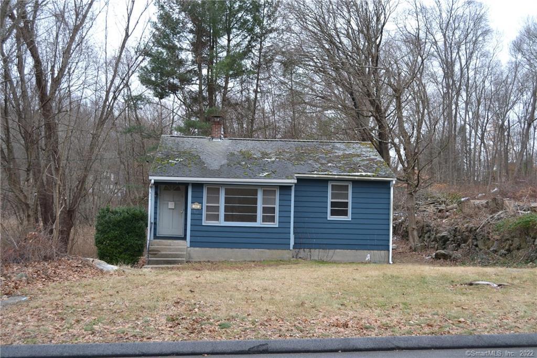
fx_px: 626
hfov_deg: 46.4
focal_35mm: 42
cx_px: 268
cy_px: 179
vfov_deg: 31.9
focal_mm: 28
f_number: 5
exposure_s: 1/100
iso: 400
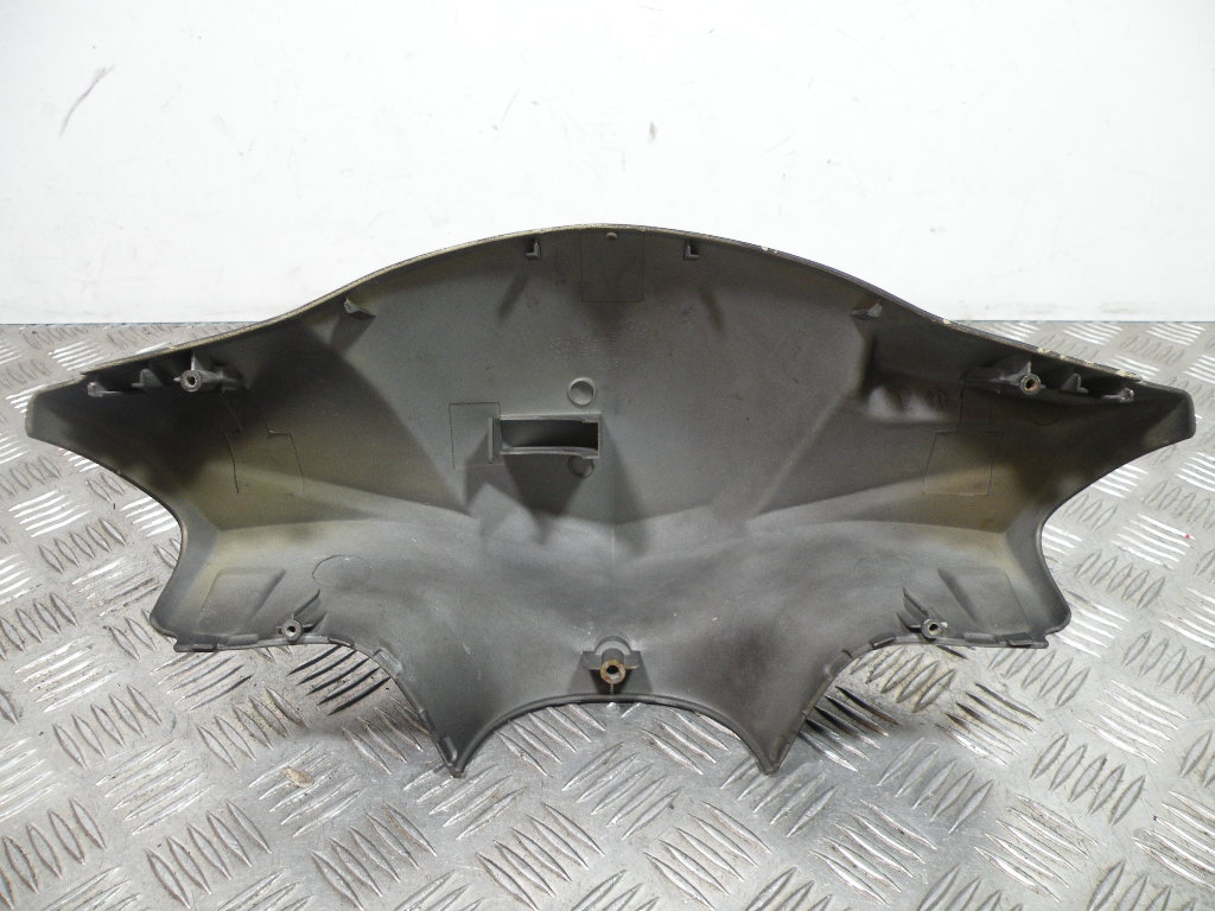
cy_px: 456
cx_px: 608
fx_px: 948
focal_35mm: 27
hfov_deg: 65.3
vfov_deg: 51.4
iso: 127
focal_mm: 4.7
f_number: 2.8
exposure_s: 1/81
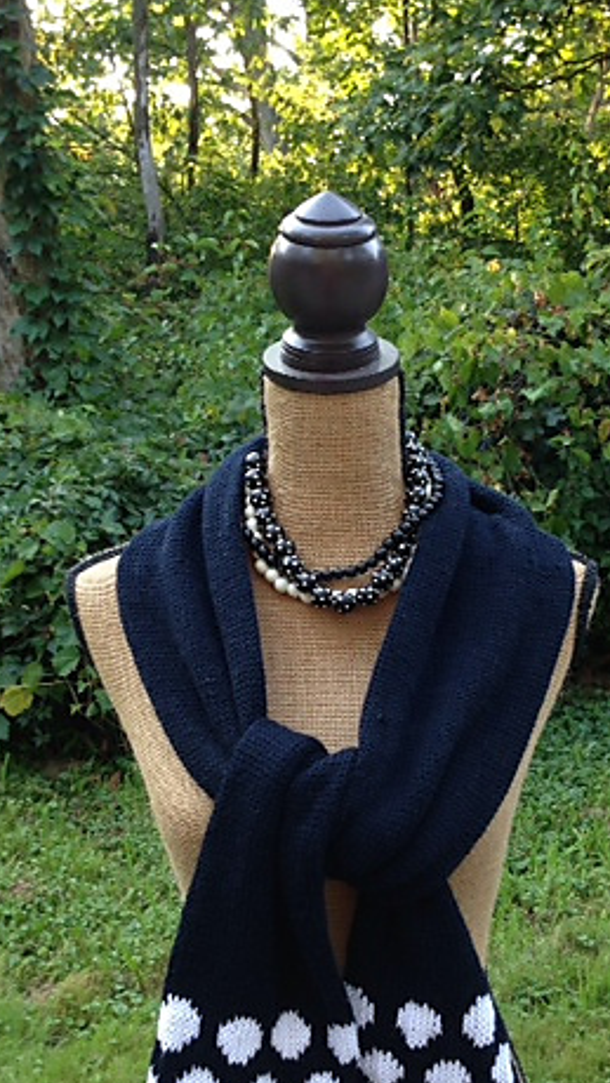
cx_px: 344
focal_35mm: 50
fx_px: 1437
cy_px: 589
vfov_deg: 41.3
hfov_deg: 24.0
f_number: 2.4
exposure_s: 1/40
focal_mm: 4.13
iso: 64
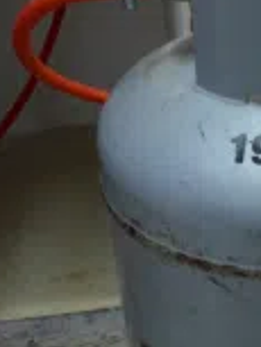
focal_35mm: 68
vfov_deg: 28.4
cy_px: 229
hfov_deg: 20.2
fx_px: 683
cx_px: 320
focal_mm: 3.64
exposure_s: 1/25
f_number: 1.85
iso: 761
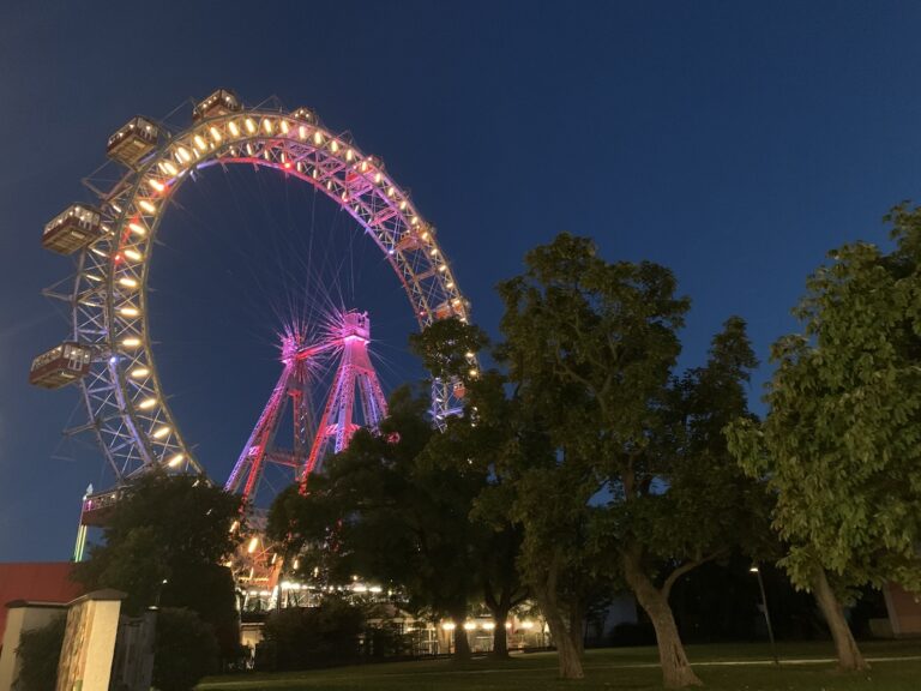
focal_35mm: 26
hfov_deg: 67.3
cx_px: 460
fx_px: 692
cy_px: 346
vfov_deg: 53.1
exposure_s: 1/17
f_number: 1.8
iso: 800
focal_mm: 4.25
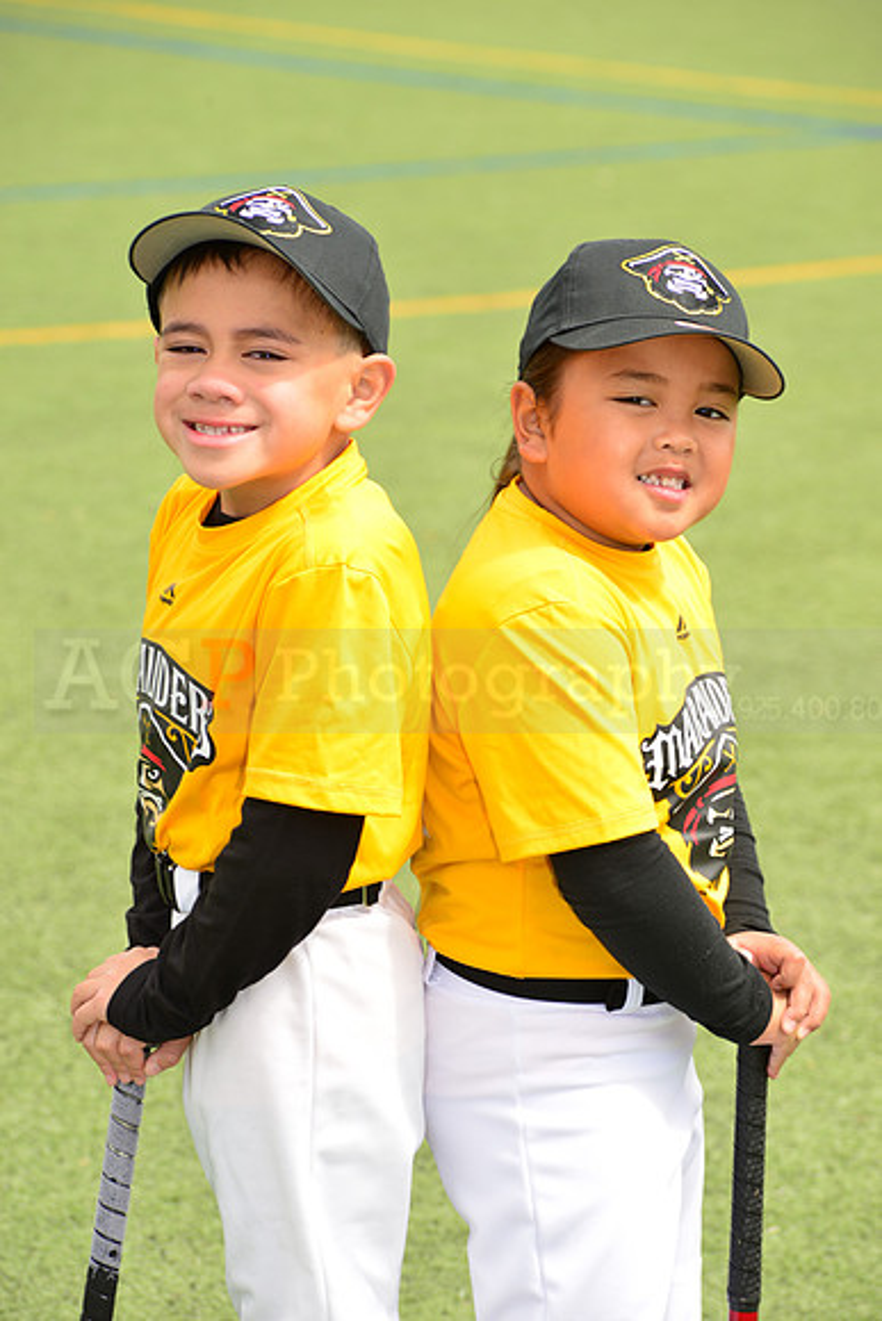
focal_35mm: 145
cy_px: 660
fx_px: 5325
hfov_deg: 9.5
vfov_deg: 14.2
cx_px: 441
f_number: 9
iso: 200
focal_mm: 145
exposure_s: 1/250
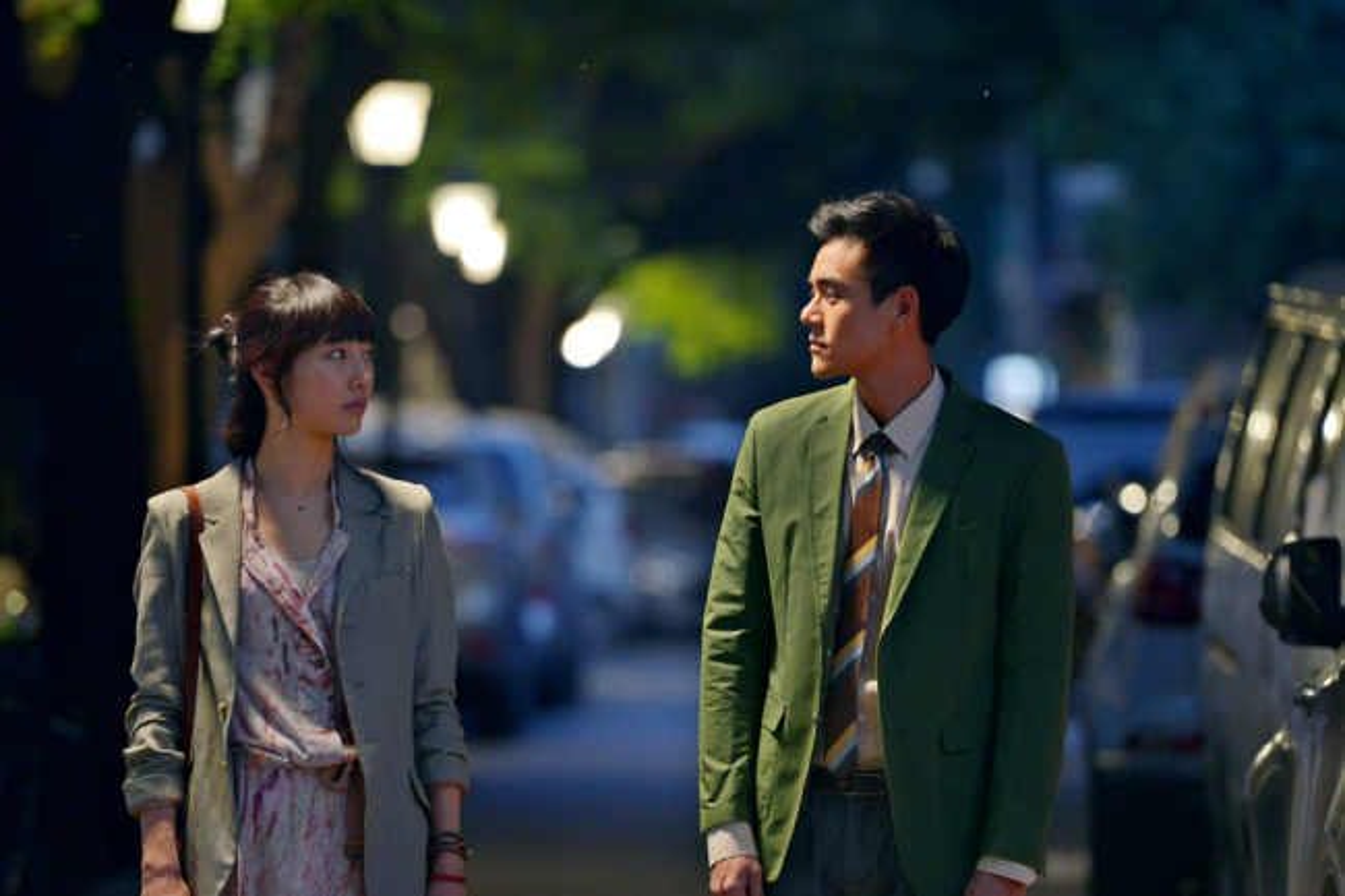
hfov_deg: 10.3
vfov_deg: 6.9
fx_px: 7470
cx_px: 672
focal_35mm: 200
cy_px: 448
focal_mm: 200
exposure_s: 1/100
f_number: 2.8
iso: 800
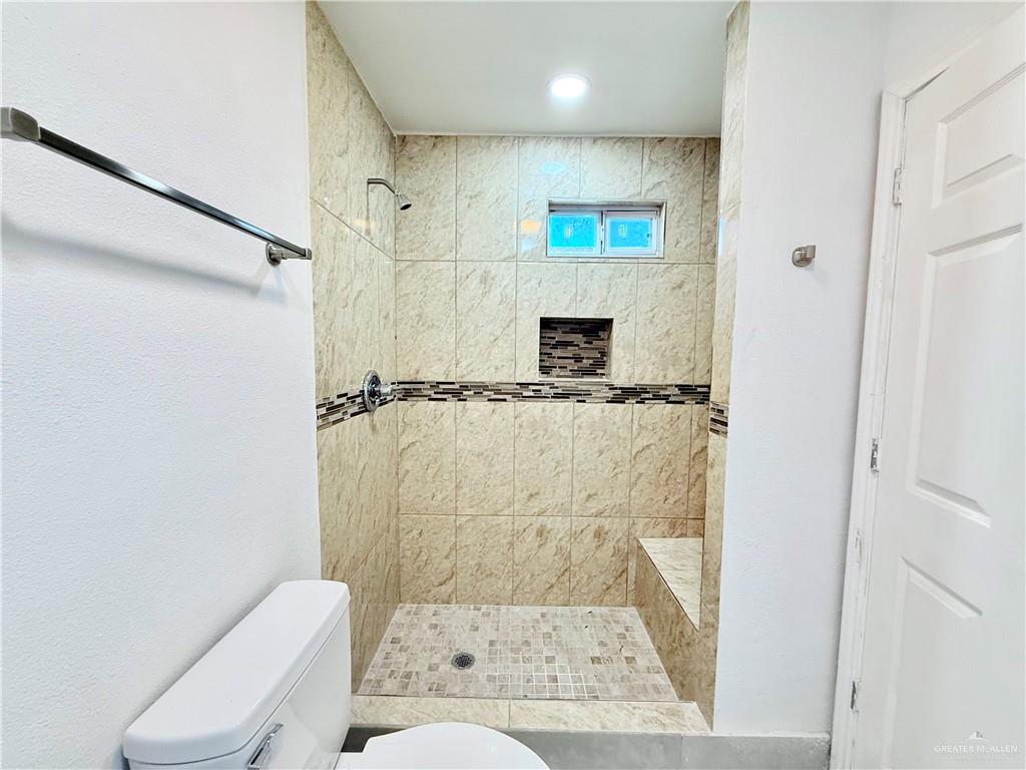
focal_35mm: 14
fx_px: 415
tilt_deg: -4.8
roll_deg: -0.8
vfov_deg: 85.7
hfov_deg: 102.1
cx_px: 513
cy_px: 385
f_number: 2.2
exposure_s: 1/120
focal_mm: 2.22
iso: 250
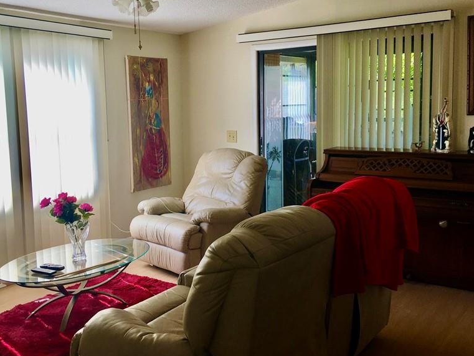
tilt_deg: -6.3
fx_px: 534
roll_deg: -0.3
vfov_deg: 36.8
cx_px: 218
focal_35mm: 39
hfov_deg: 47.8
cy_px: 160
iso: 25
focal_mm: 4.15
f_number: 2.2
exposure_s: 1/184
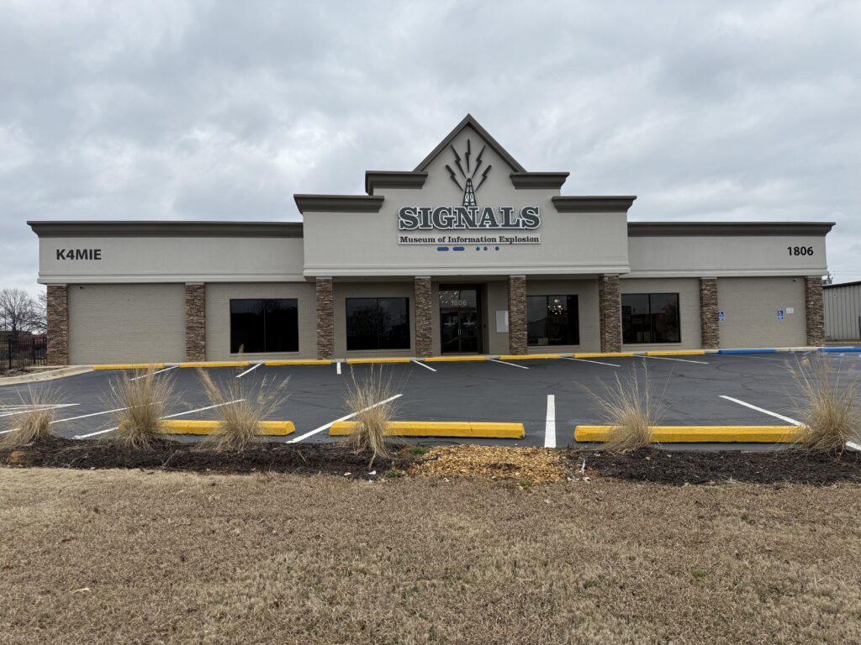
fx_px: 597
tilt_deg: +1.8
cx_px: 430
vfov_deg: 56.8
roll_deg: +0.7
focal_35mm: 24
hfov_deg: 71.6
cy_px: 322
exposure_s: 1/3425
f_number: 1.78
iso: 80
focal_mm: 6.76
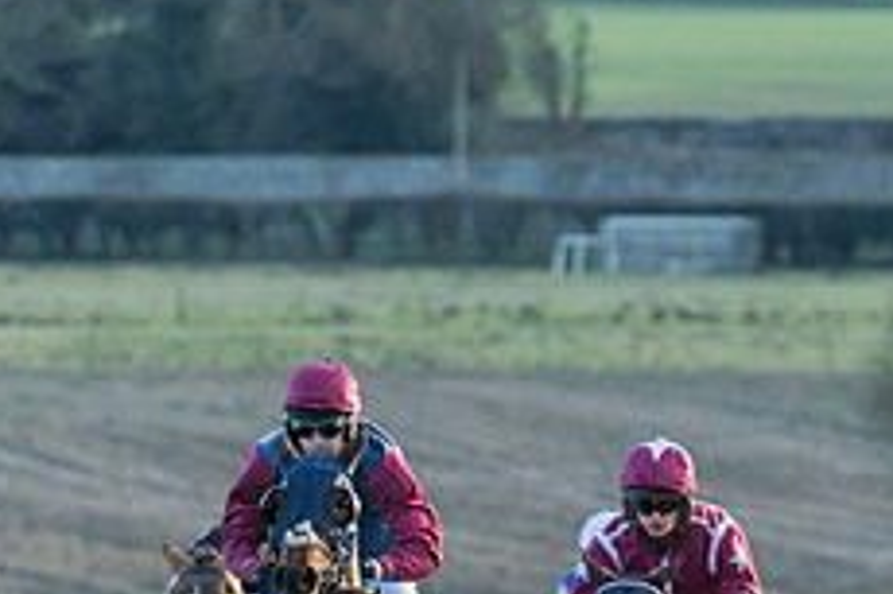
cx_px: 767
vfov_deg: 1.3
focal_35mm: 1029
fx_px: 25506
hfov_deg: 2.0
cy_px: 597
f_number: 4
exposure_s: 1/1000
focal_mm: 200
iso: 800
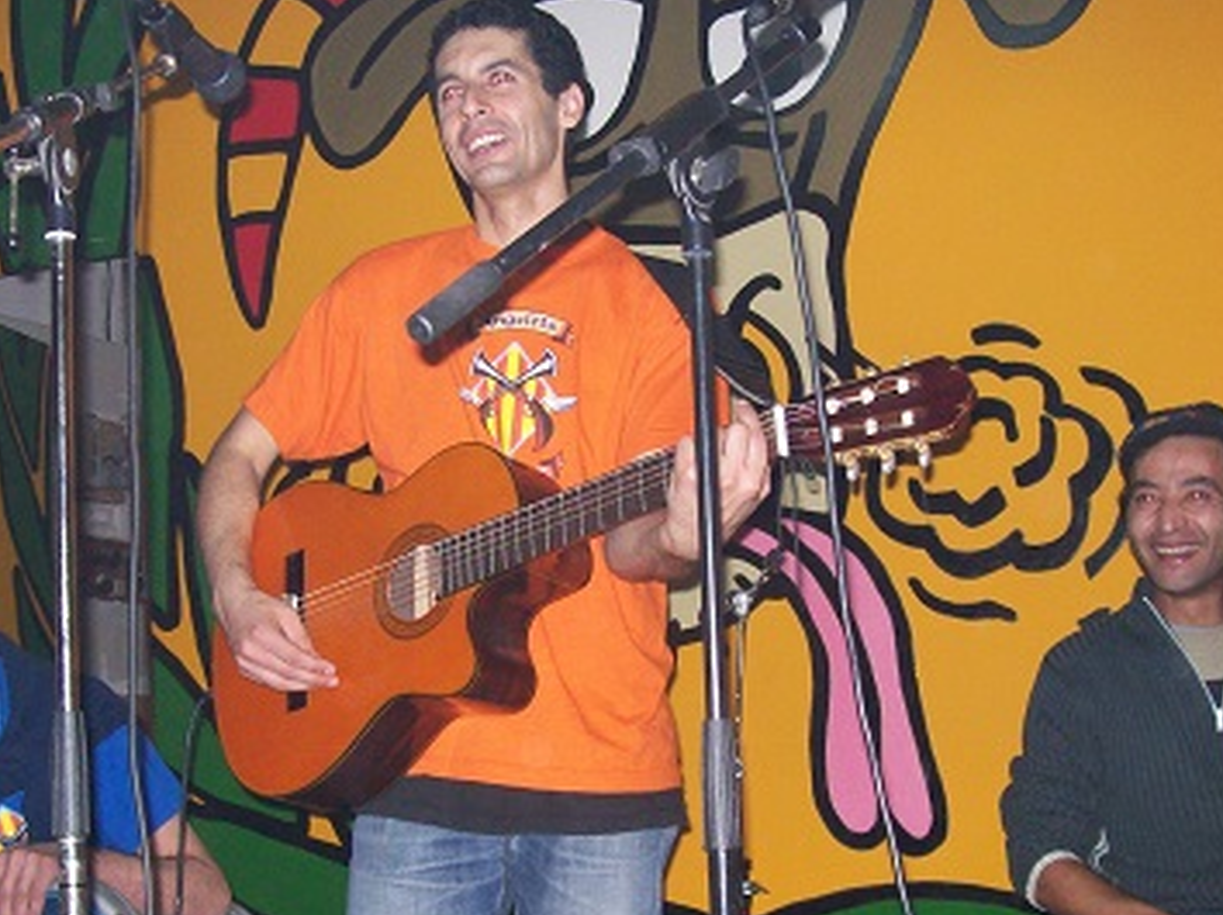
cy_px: 590
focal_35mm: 56
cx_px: 587
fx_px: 1977
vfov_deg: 26.0
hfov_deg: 34.4
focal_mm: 6
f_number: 2.7
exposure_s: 1/64
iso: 200
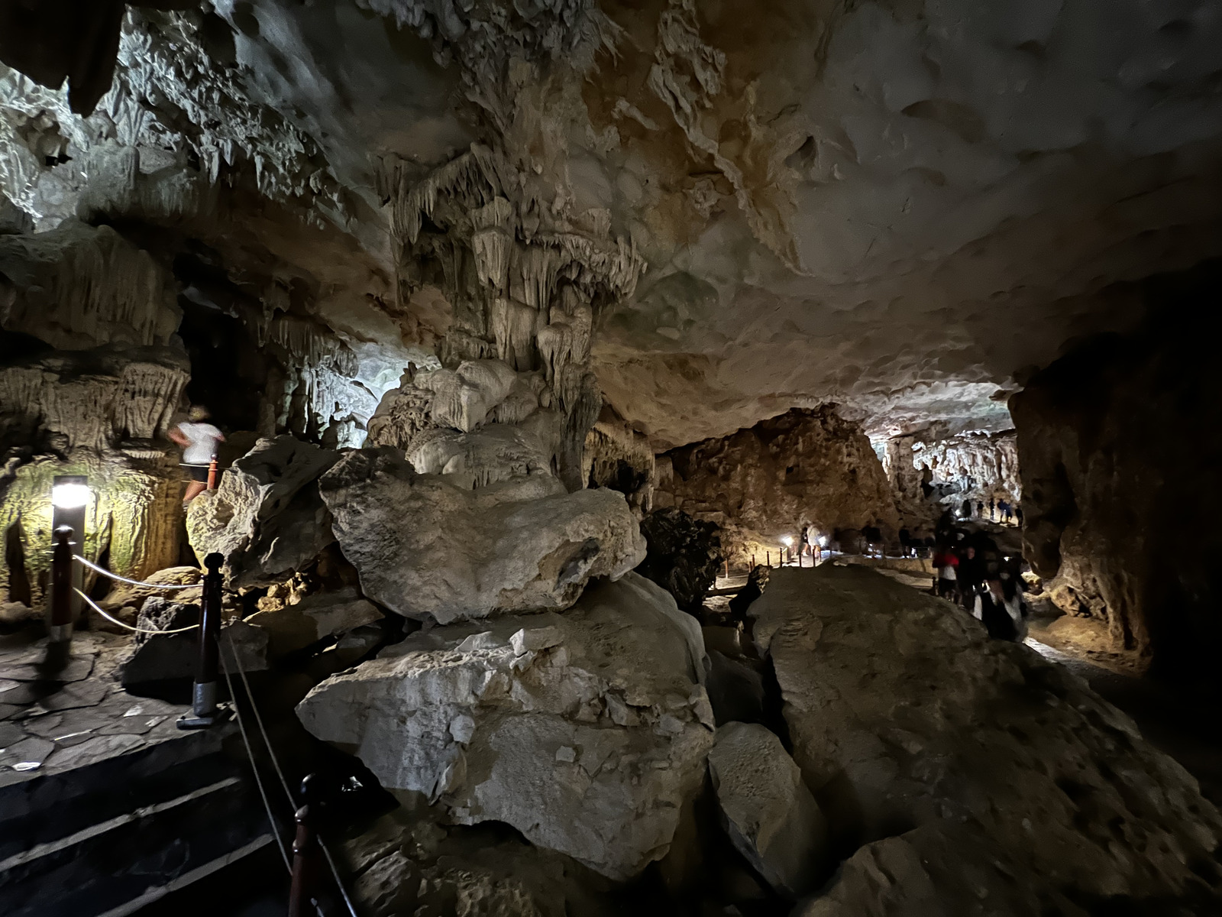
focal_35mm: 13
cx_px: 611
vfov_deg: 89.9
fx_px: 459
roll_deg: +1.0
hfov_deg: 106.2
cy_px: 458
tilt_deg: +4.2
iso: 800
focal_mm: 1.57
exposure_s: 1/8
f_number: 1.8
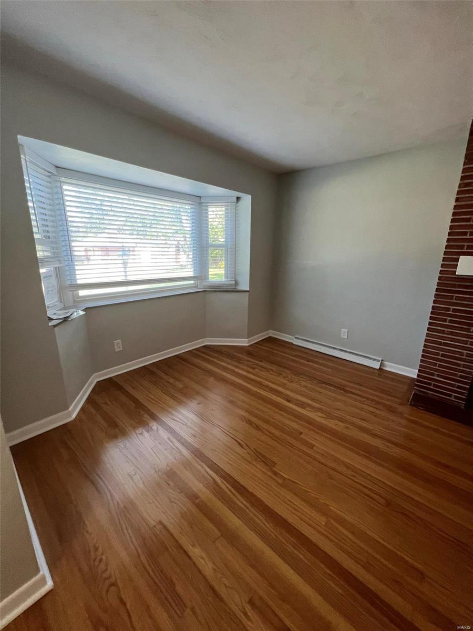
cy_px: 316
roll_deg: -1.4
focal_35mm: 13
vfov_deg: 106.2
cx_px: 236
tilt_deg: -15.6
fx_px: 237
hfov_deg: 89.9
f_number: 1.8
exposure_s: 1/120
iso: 200
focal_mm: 1.57
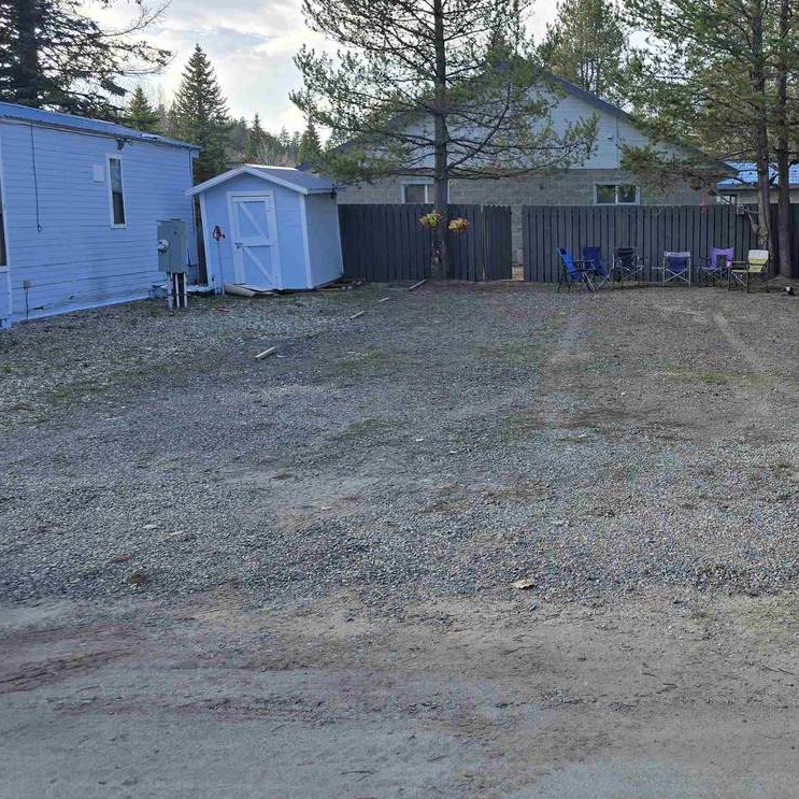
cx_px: 647
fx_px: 914
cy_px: 308
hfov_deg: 44.7
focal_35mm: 35
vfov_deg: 46.9
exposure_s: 1/315
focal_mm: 6.3
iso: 12
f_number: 1.7
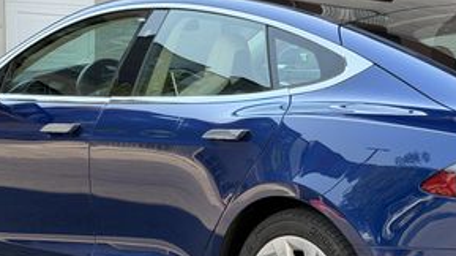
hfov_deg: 18.4
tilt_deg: -7.6
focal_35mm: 116
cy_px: 168
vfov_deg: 10.4
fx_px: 1401
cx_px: 320
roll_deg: -1.3
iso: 80
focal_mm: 6.76
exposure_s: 1/631
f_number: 1.78
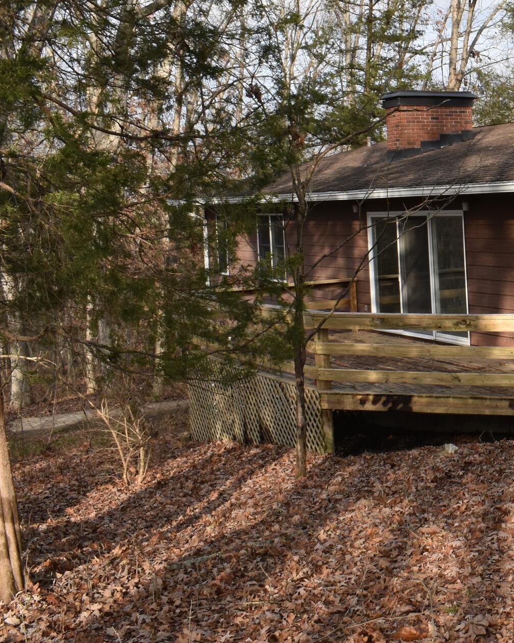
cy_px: 266
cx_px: 657
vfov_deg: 31.4
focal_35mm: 60
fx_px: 1141
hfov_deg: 22.8
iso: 400
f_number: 10
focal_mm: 18
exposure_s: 1/250
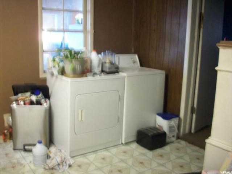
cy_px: 87
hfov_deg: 50.1
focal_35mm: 37
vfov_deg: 38.7
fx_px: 248
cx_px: 116
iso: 196
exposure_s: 1/8
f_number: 2.8
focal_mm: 6.2
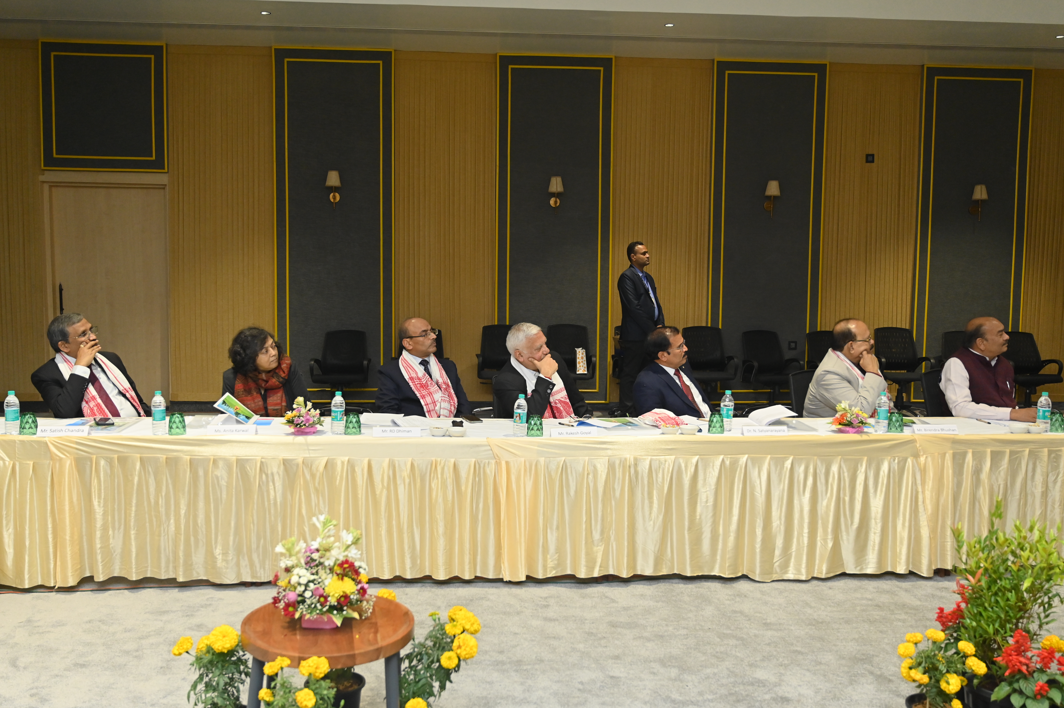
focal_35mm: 34
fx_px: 989
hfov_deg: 56.5
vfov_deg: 39.4
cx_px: 532
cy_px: 354
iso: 2000
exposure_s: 1/100
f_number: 4
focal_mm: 33.5
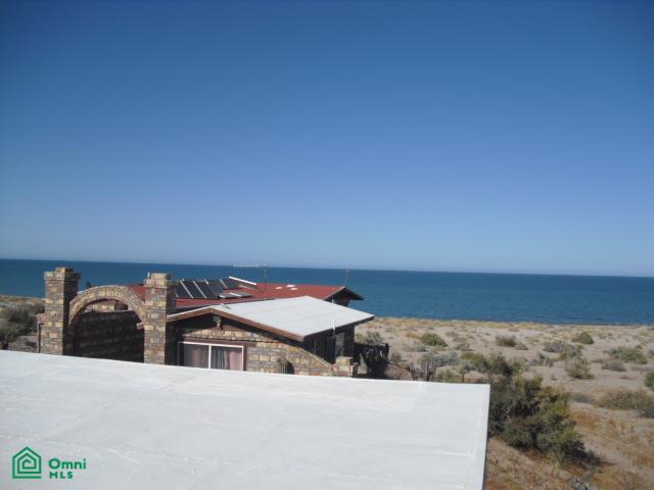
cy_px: 245
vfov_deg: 39.7
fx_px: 680
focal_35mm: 36
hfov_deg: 51.4
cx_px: 327
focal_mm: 6.3
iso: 64
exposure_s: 1/250
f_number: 7.8
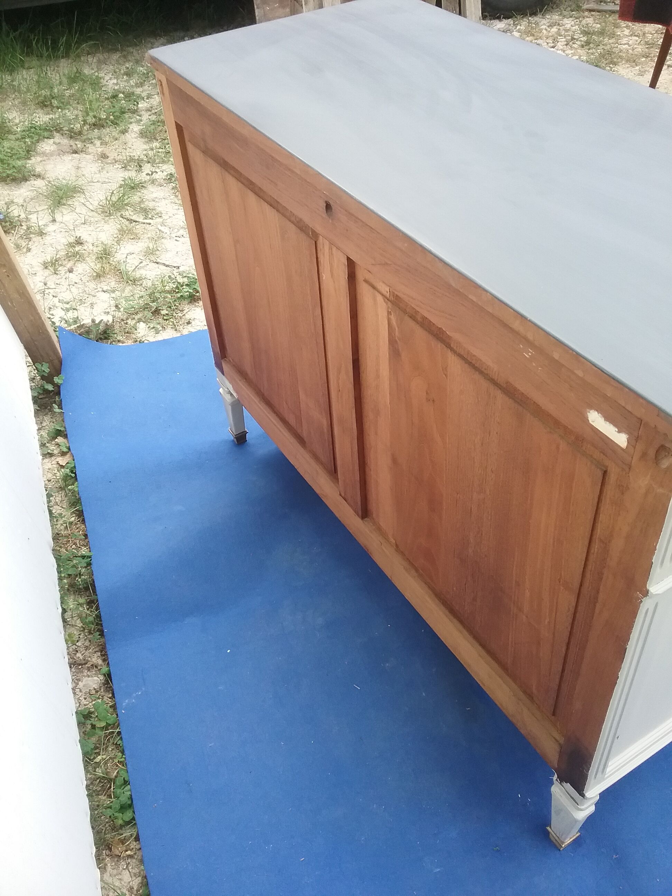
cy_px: 448
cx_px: 336
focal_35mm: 31
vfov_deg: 58.4
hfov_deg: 45.4
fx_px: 802
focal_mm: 3.3
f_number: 2.2
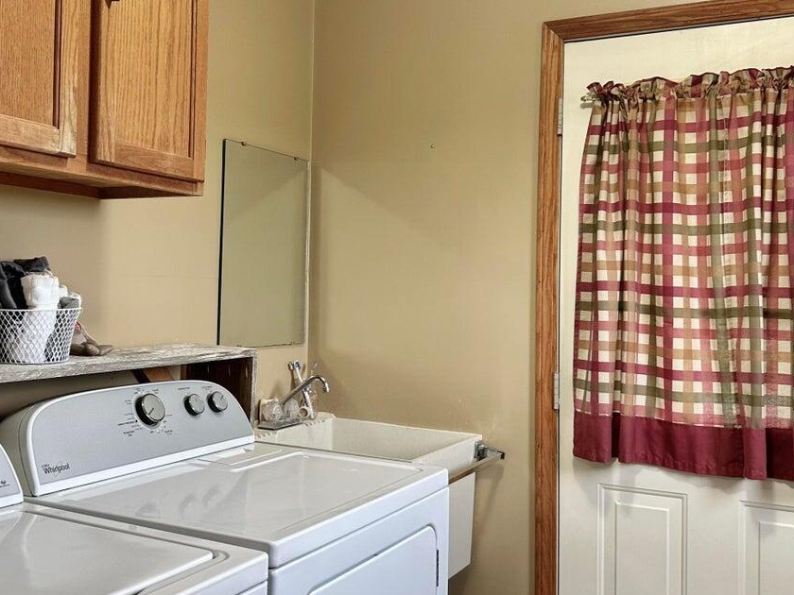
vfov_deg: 36.8
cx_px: 317
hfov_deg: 47.6
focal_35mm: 39
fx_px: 895
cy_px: 257
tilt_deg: +2.2
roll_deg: -0.9
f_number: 1.78
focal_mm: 6.86
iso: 125
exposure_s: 1/60
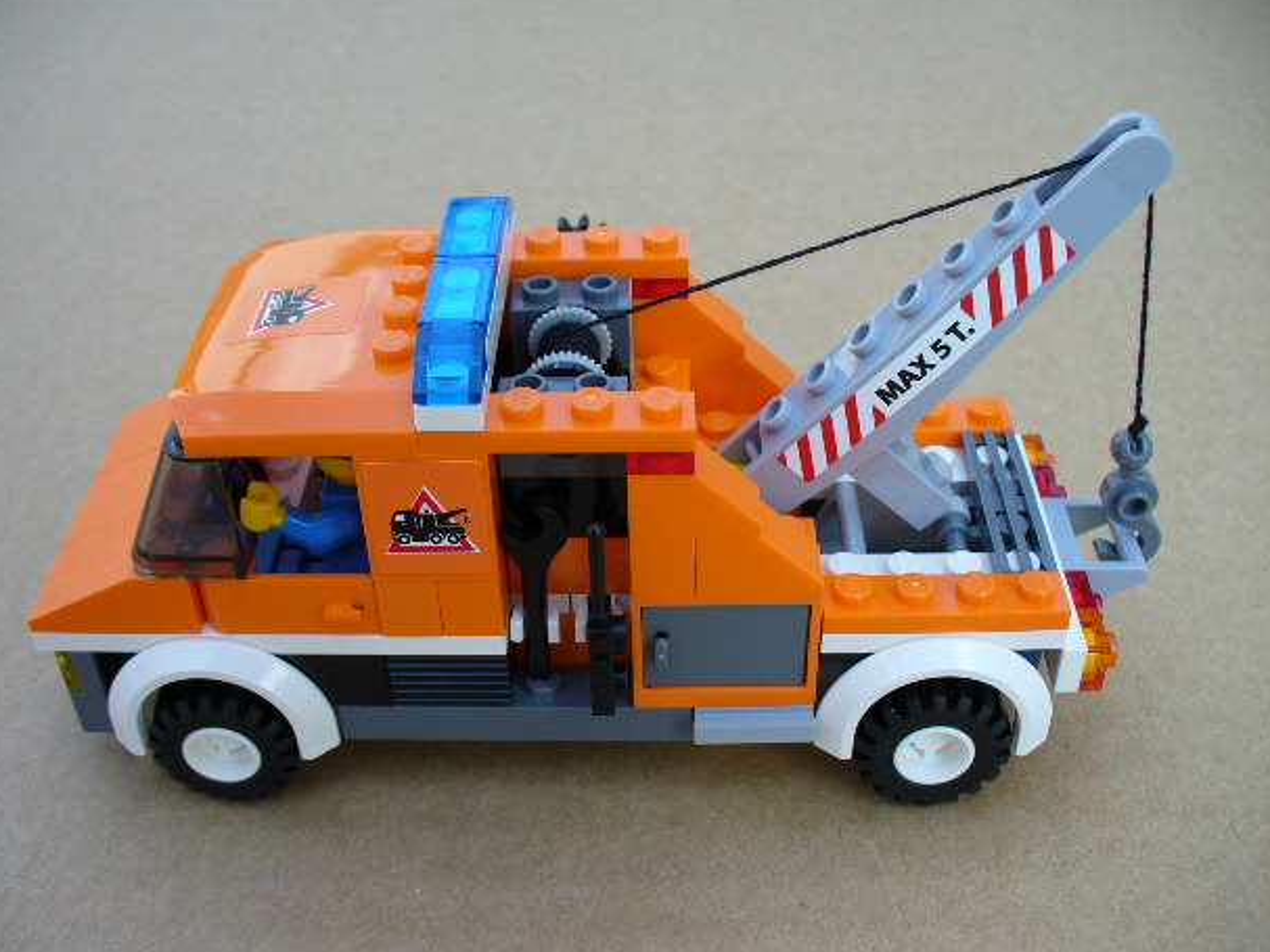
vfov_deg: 36.8
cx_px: 623
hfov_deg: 47.9
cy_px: 488
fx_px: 1431
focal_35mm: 39
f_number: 2.8
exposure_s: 1/400
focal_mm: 6.1
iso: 80
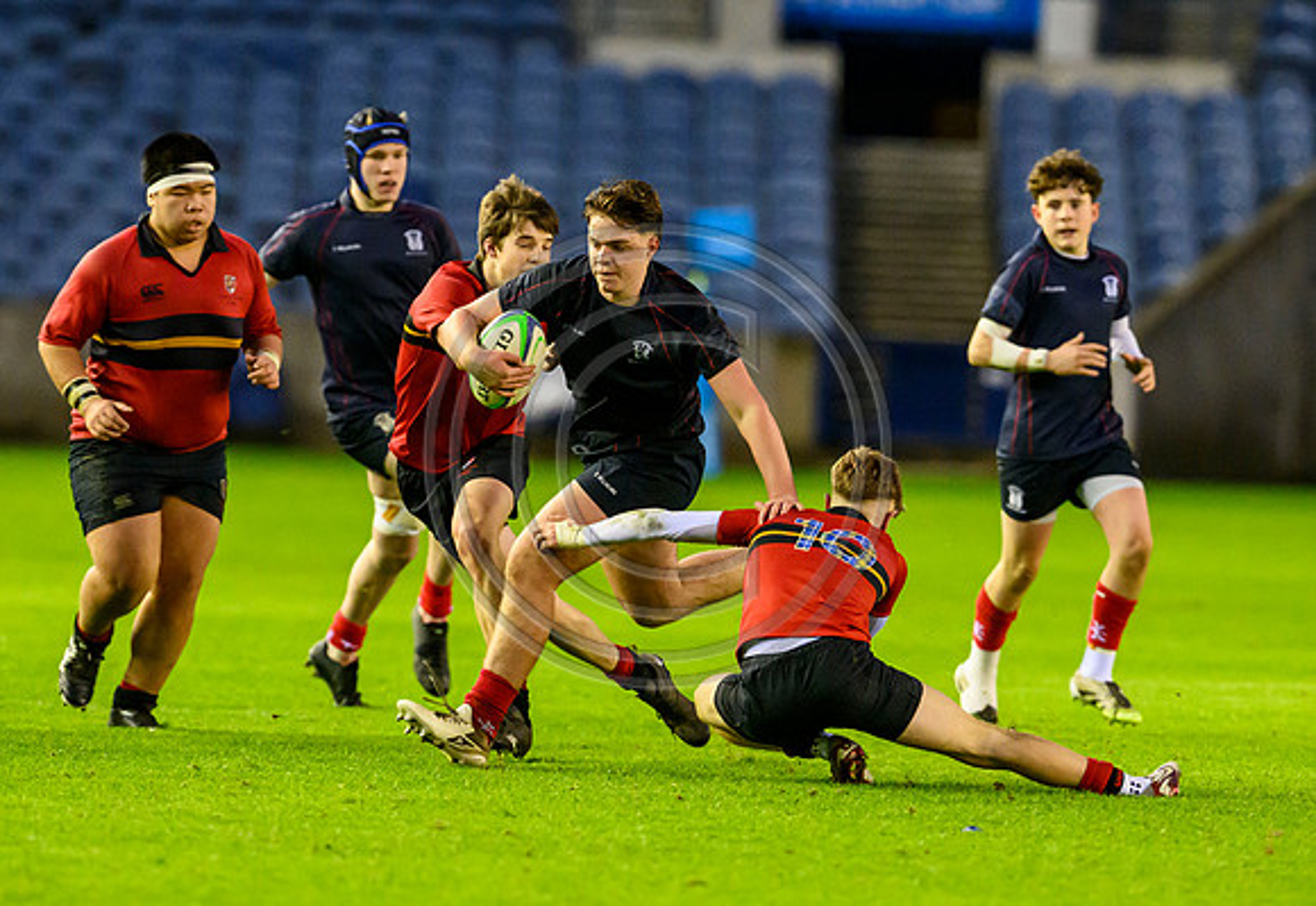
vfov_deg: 2.3
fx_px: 22680
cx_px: 764
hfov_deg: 3.3
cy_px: 561
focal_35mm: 614
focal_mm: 400
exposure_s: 1/1000
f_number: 4
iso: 10000
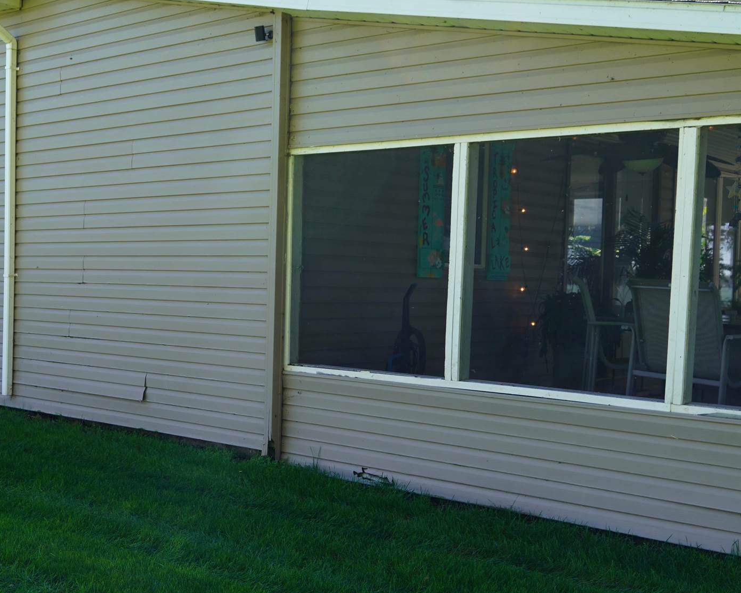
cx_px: 230
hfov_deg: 36.8
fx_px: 1096
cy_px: 334
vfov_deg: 30.2
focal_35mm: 50
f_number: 5.6
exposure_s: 1/80
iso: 100
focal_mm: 24
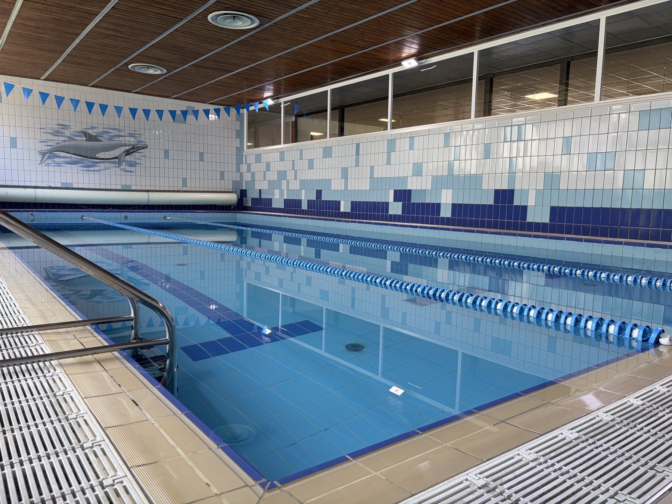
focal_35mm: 26
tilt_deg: -6.0
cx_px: 336
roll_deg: -0.6
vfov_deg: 53.1
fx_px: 505
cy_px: 252
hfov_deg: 67.3
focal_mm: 5.96
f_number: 1.6
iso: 64
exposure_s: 1/100
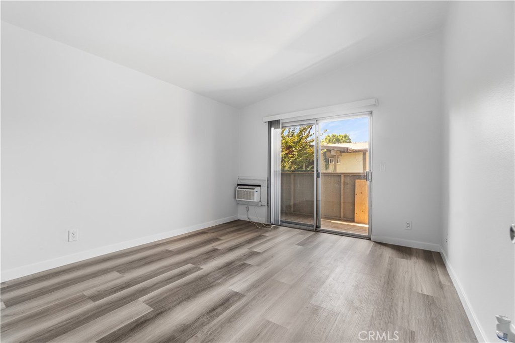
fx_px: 215
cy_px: 172
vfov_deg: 77.3
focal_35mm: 15
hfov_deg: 100.4
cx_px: 258
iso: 100
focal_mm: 10
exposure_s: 1/2.5
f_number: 7.1
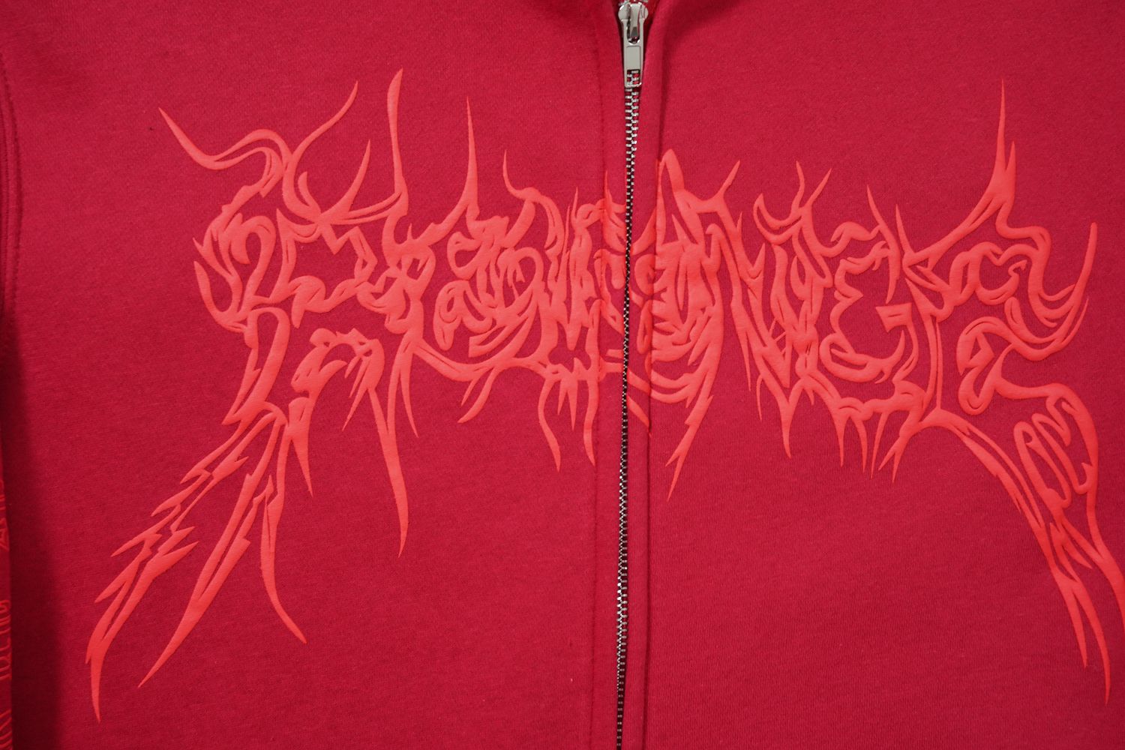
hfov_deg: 54.4
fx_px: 1094
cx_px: 562
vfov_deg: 37.9
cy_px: 375
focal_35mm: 35
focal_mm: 35
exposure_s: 1/100
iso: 1600
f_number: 10
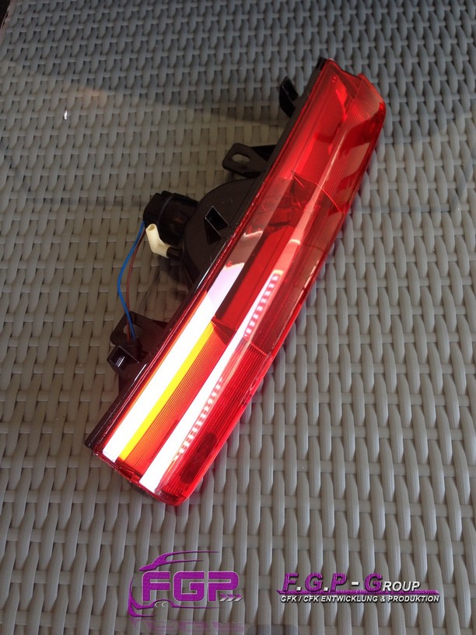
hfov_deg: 42.9
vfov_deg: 55.4
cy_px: 318
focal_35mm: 33
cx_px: 238
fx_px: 605
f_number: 2.4
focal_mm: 4.12
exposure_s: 1/60
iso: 64
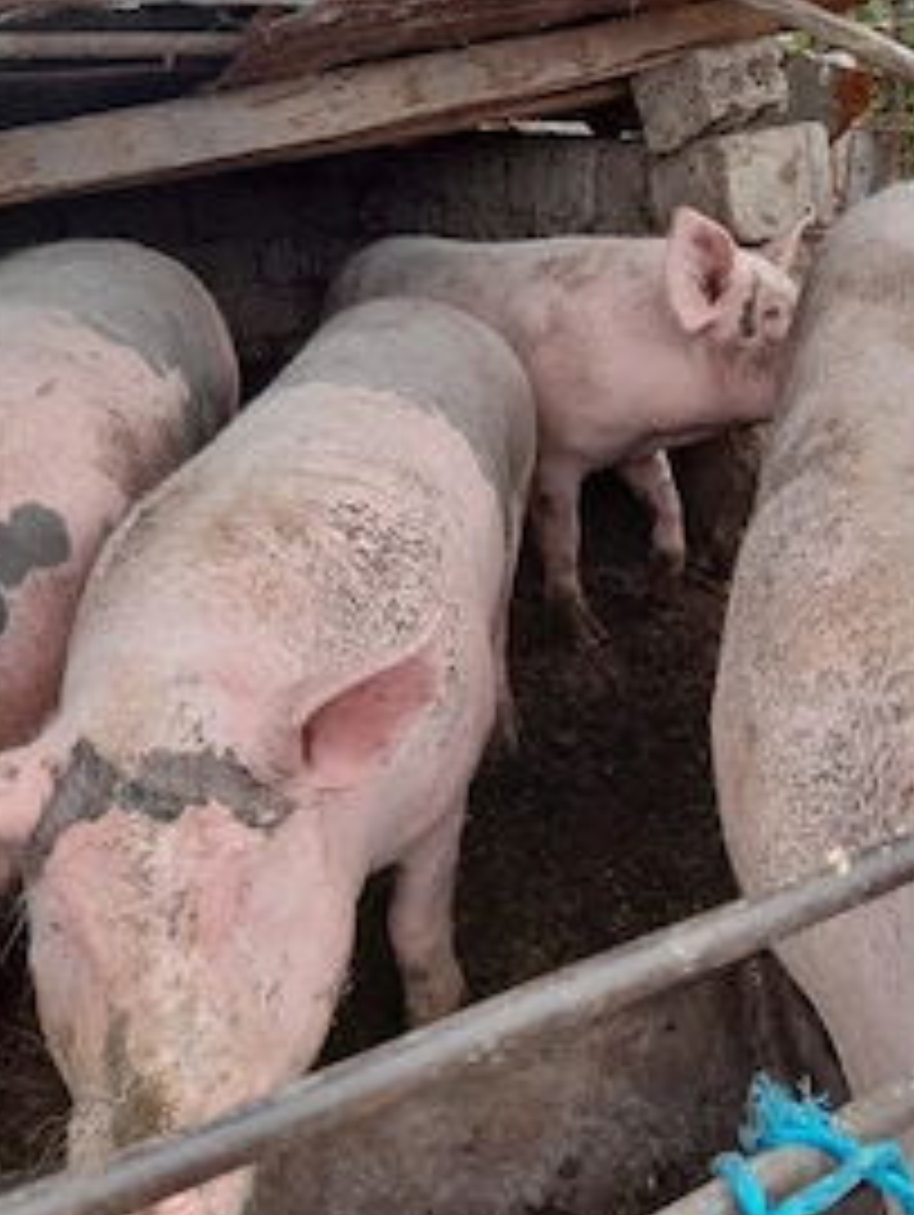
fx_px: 1301
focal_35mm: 37
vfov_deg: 49.6
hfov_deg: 38.5
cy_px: 454
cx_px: 567
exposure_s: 1/100
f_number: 2
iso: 25
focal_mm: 4.6
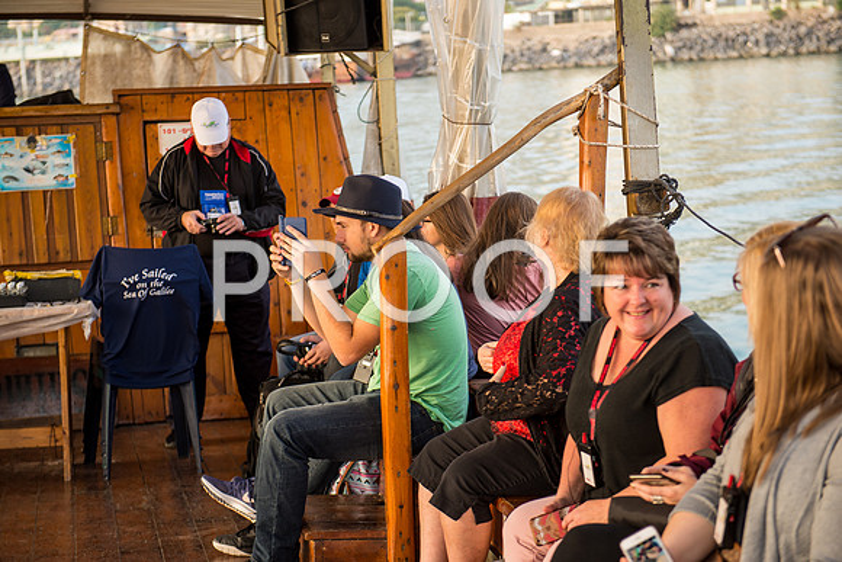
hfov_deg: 28.8
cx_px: 421
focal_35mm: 70
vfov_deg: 19.5
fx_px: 1638
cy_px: 281
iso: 400
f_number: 2.8
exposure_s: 1/320
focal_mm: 70
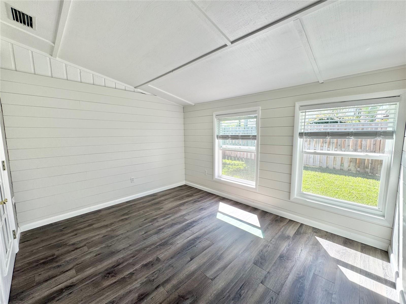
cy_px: 152
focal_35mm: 14
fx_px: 164
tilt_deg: -6.5
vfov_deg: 85.7
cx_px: 203
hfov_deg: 102.1
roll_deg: +0.3
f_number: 2.2
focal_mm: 2.22
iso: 40
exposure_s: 1/147
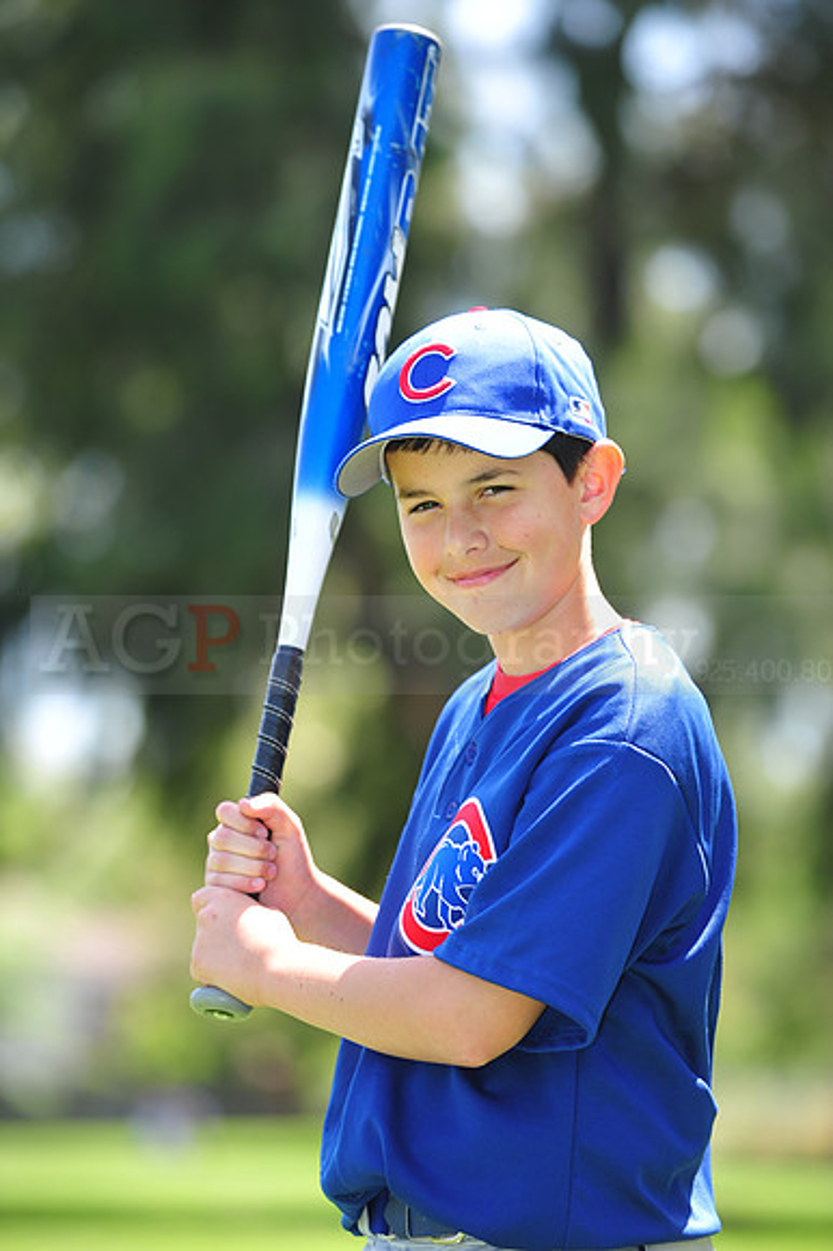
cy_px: 626
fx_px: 6949
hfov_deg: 6.9
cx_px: 416
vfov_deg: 10.3
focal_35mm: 200
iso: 200
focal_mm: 200
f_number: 4.5
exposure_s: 1/250
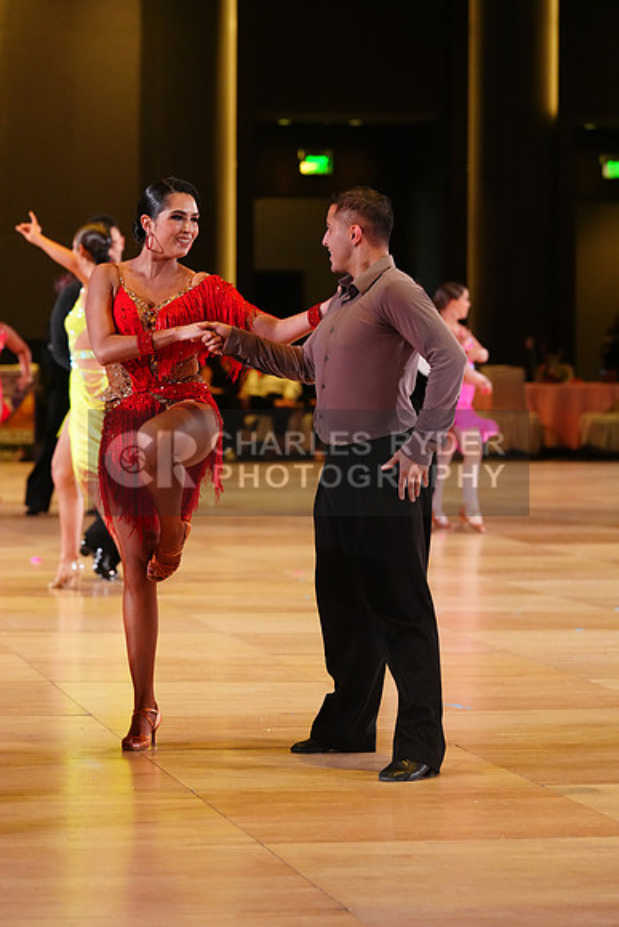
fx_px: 3299
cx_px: 310
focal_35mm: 128
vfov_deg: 16.0
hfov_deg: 10.7
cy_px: 464
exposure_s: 1/400
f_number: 4
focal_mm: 128
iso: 3200
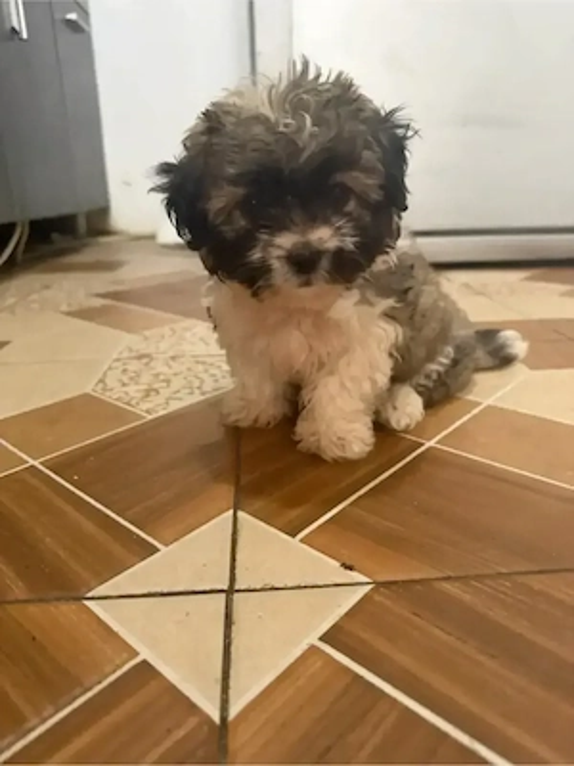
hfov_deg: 56.8
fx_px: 531
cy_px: 383
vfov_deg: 71.6
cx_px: 287
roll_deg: -1.3
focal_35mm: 24
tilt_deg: -18.6
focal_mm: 6.76
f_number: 1.78
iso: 250
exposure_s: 1/60
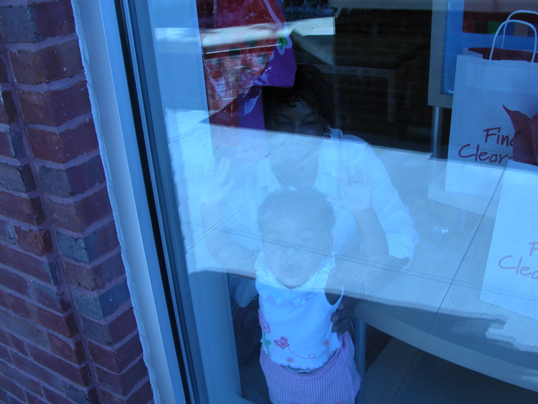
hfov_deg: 52.6
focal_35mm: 35
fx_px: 544
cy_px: 202
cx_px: 269
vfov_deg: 40.7
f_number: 4.5
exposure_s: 1/172
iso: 100
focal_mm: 8.9
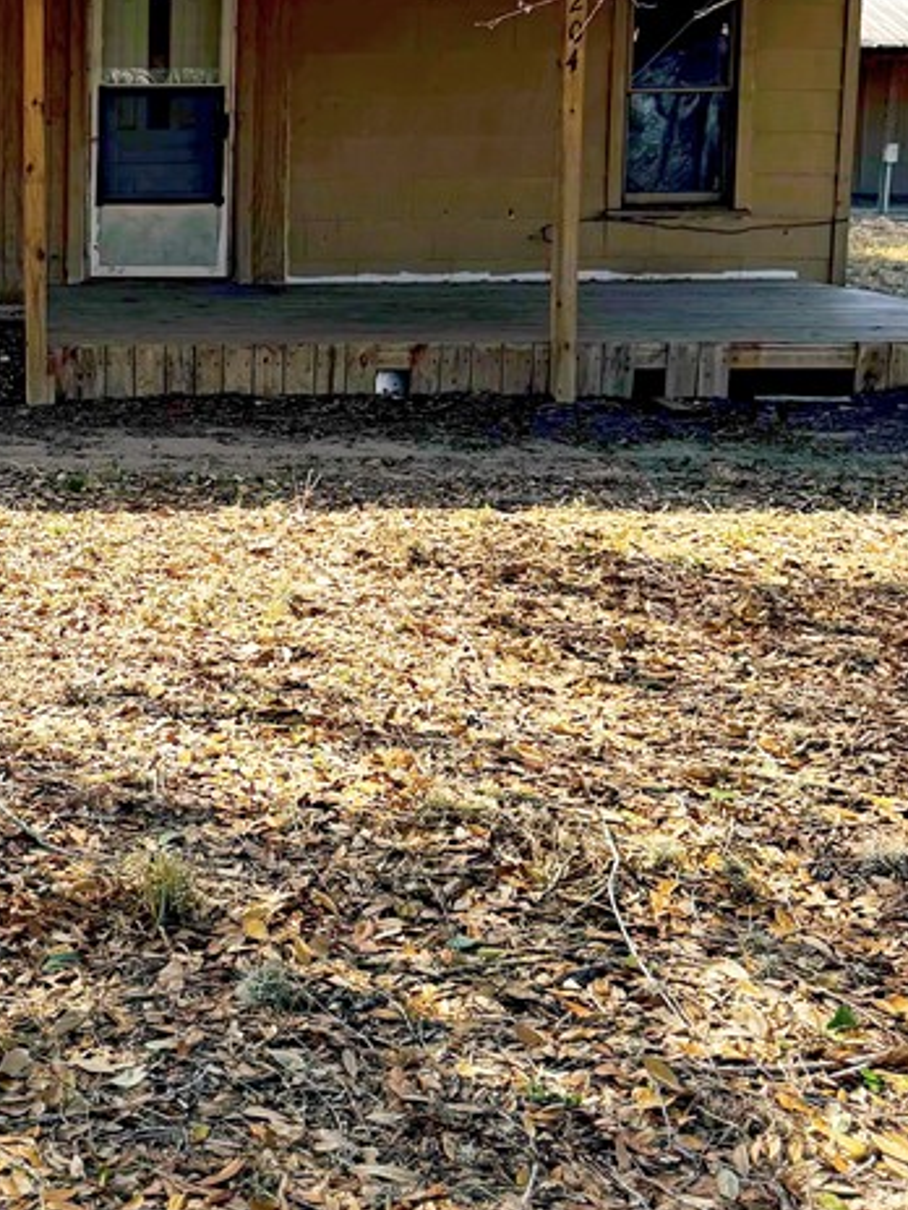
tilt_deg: -9.4
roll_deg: -0.2
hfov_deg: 25.6
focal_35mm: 53
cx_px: -83
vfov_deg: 35.9
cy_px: 443
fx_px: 1854
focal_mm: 6.76
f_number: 1.78
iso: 80
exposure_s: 1/1010
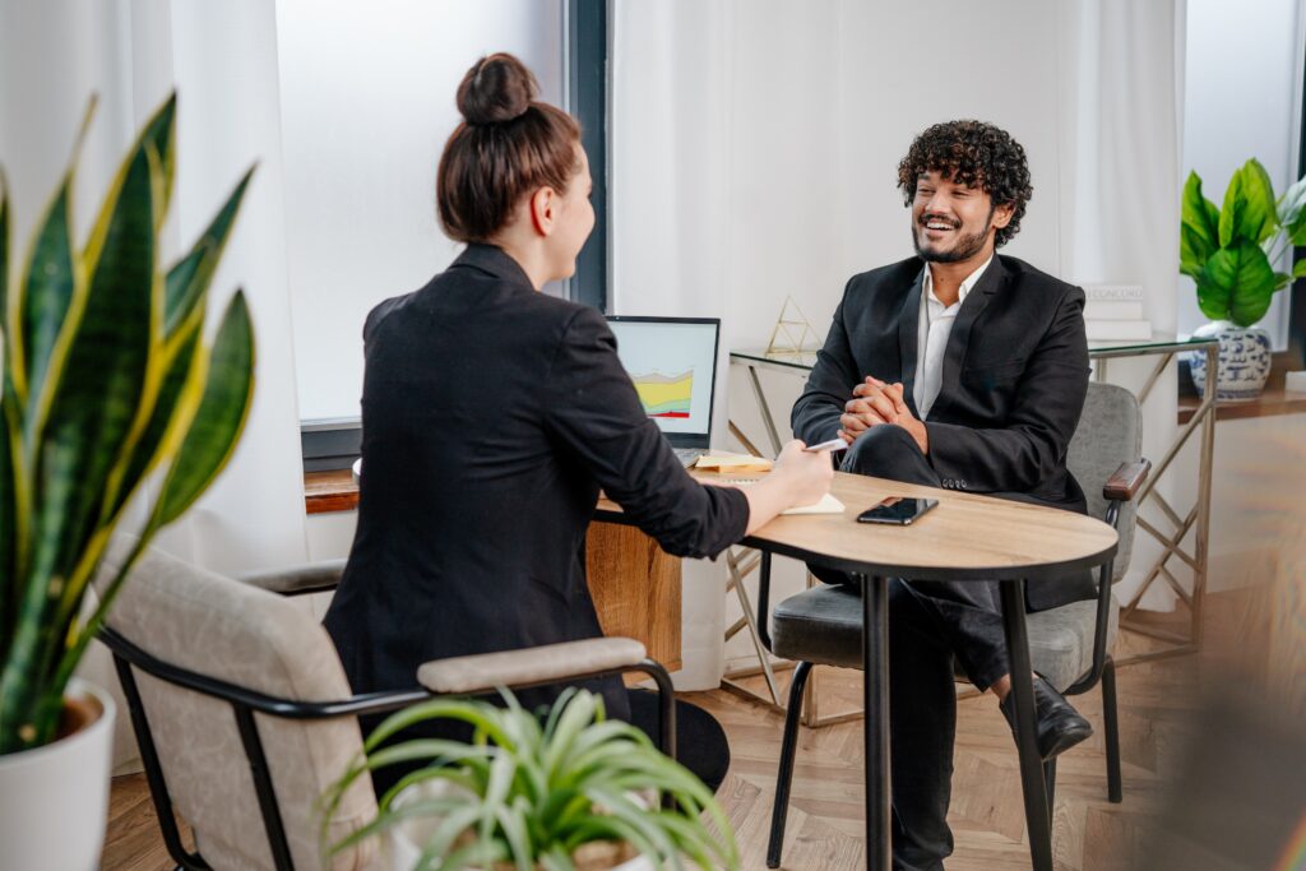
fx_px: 1814
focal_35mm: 50
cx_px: 653
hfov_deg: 39.6
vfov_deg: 27.0
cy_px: 436
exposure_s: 1/320
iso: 200
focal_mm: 50
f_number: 3.2
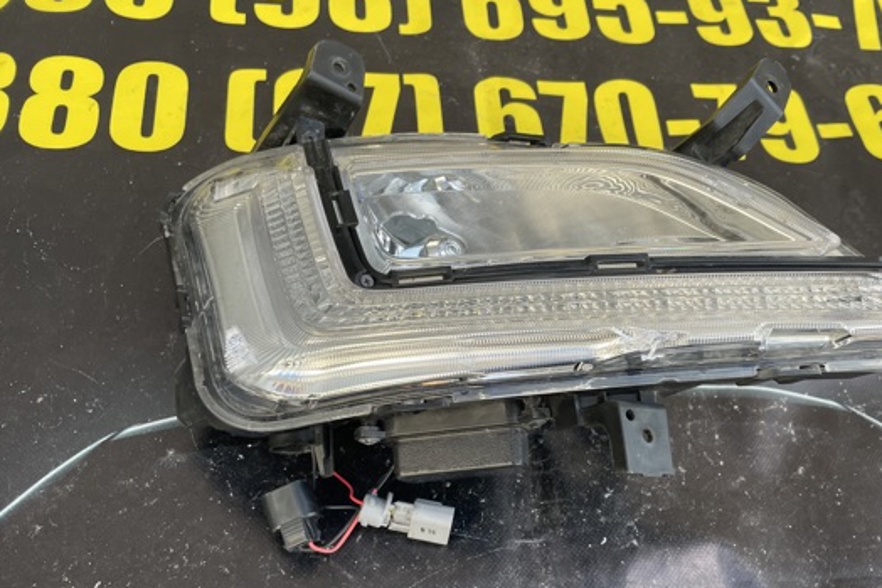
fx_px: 808
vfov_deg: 39.5
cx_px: 502
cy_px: 388
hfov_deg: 57.0
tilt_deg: -55.5
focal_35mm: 33
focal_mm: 4.2
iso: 32
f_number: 1.6
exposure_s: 1/200
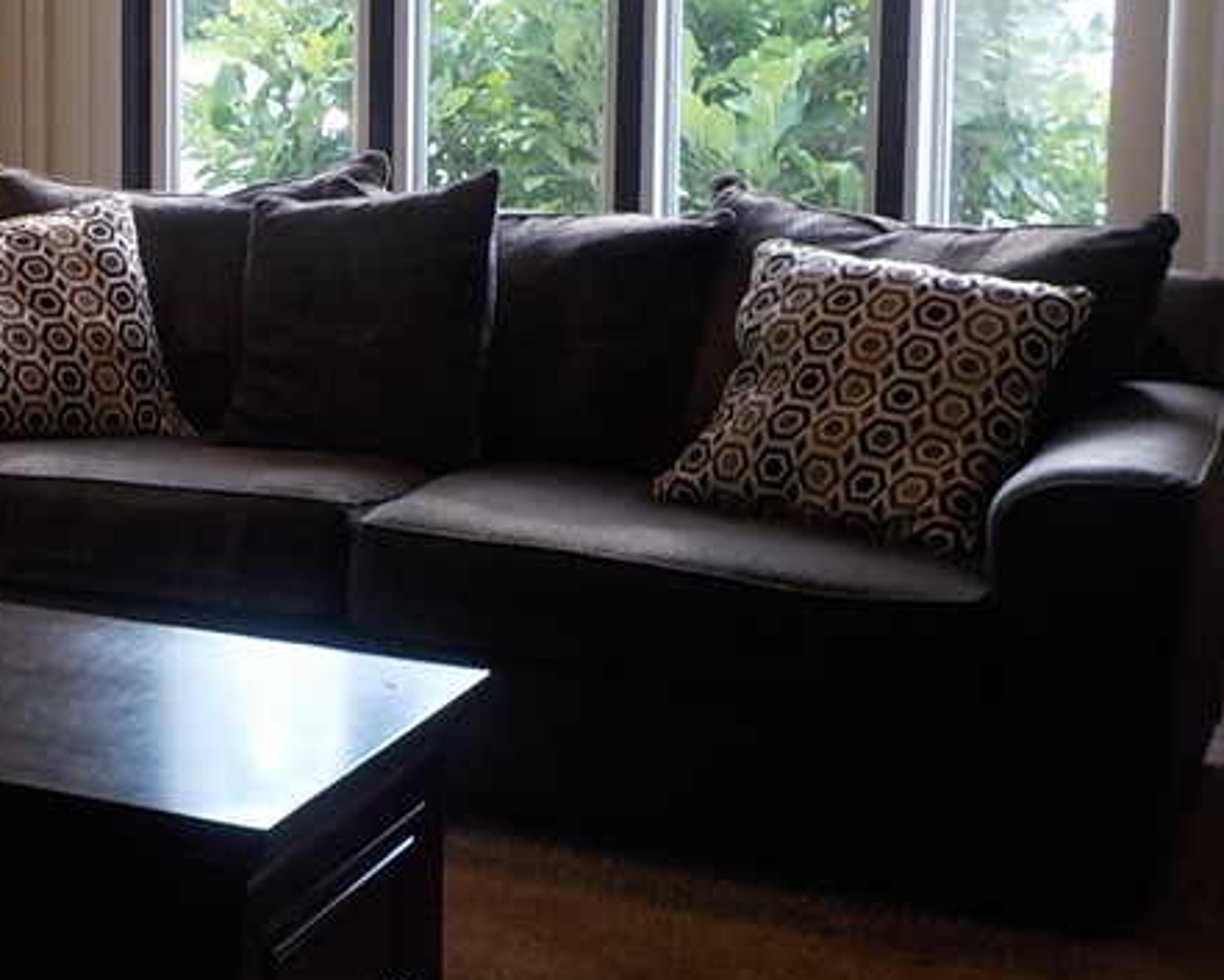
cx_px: -153
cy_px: 236
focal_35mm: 68
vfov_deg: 22.3
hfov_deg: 25.6
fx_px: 2464
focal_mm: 4.1
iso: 125
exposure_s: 1/30
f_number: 3.3
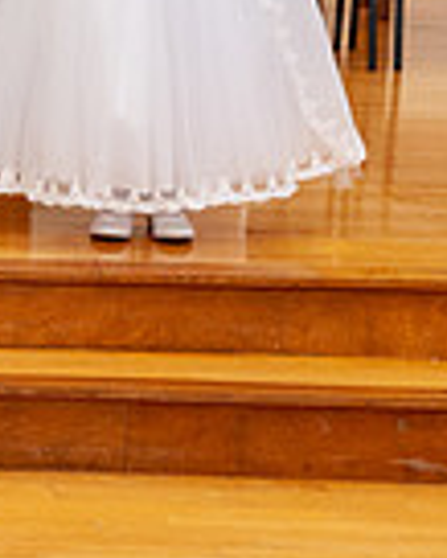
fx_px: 3221
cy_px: 145
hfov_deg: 7.3
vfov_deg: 9.9
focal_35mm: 195
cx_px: -693
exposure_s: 1/80
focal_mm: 46
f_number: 5.6
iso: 2000
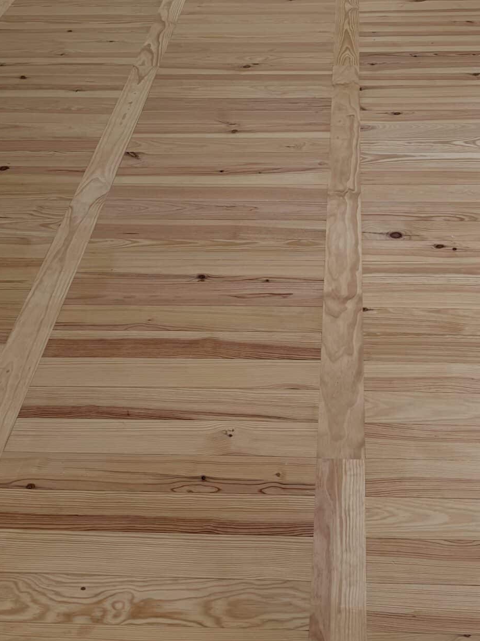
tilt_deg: -30.2
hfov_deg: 27.0
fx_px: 999
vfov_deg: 35.0
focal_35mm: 54
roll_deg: +1.9
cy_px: 190
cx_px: 289
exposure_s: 1/158
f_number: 1.6
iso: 32
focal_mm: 5.96
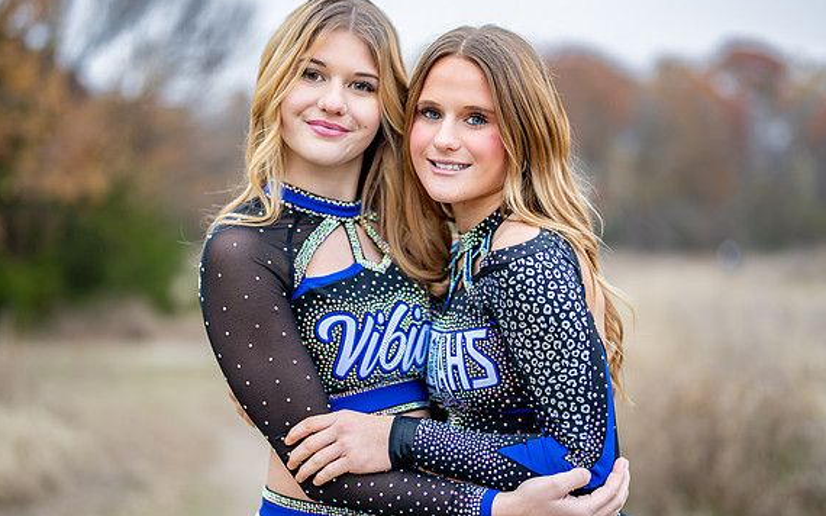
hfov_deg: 32.5
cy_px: 241
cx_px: 429
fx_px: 1418
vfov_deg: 20.6
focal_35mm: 63
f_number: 1.2
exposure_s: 1/800
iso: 400
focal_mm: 50
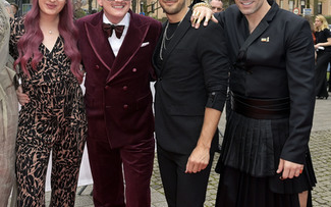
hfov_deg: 47.6
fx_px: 370
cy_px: 76
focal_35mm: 41
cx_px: 116
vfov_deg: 31.1
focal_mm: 29
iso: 800
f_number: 7.1
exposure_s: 1/250
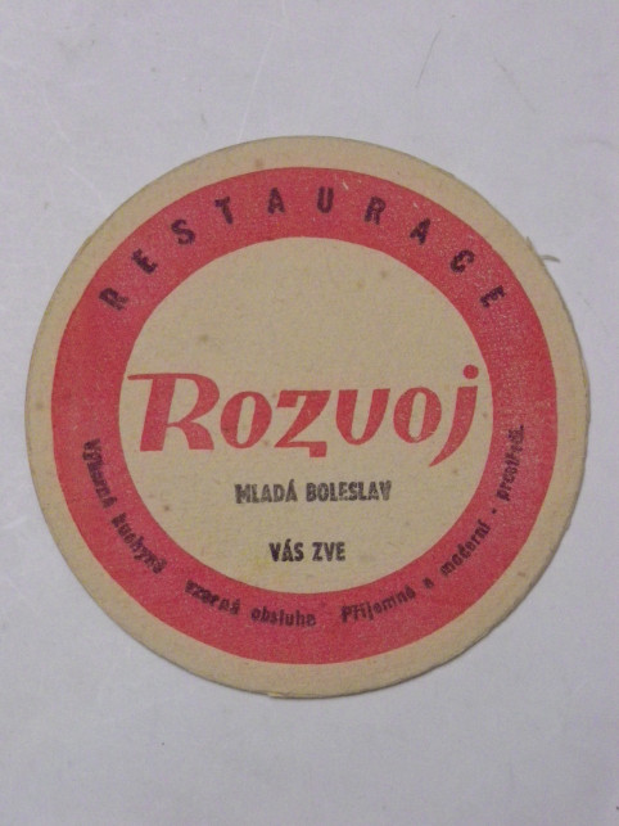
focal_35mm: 101
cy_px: 413
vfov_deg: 19.5
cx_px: 310
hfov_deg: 14.6
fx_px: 2409
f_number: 5.3
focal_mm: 17.9
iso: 800
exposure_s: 1/80
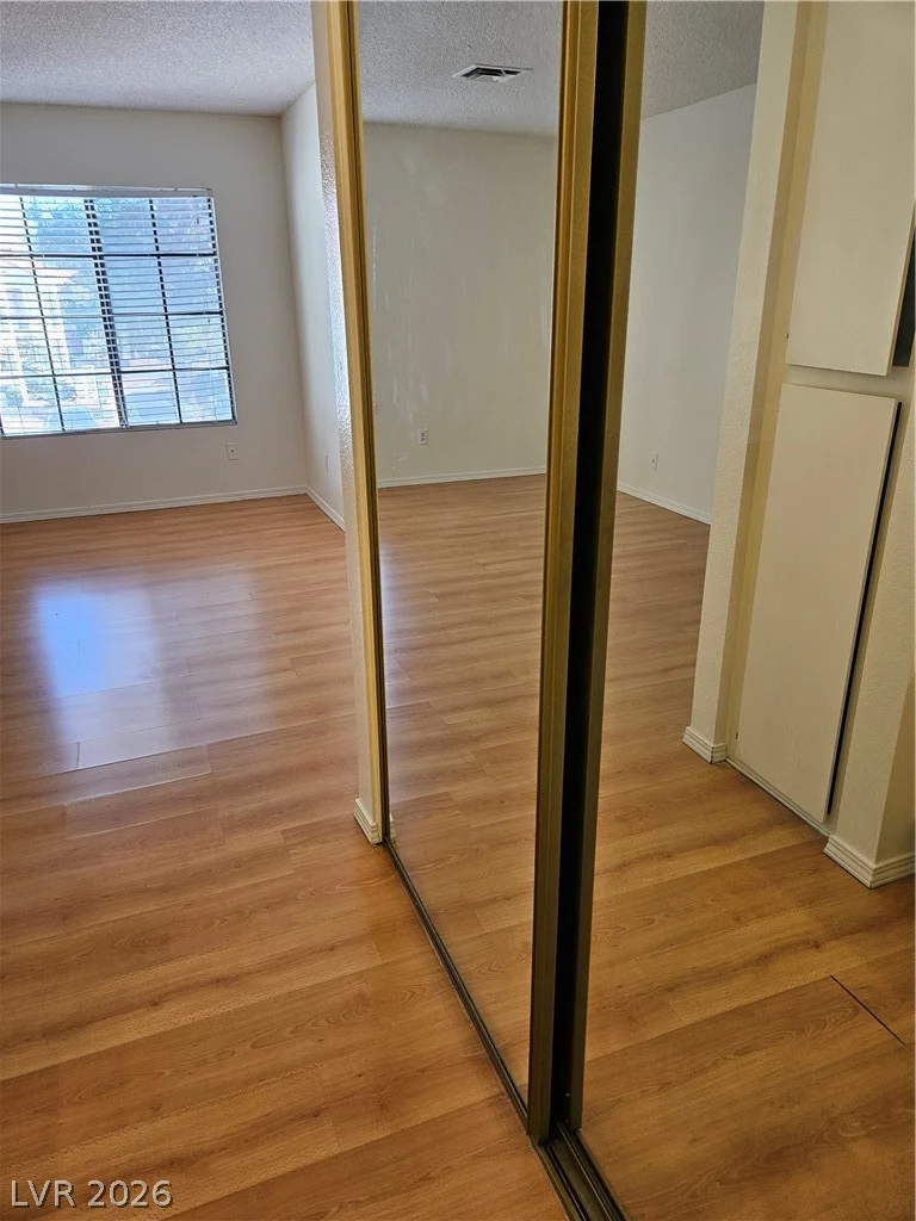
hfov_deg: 58.9
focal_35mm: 23
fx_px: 811
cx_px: 458
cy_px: 610
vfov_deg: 73.9
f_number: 1.8
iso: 125
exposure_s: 1/120
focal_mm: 5.4
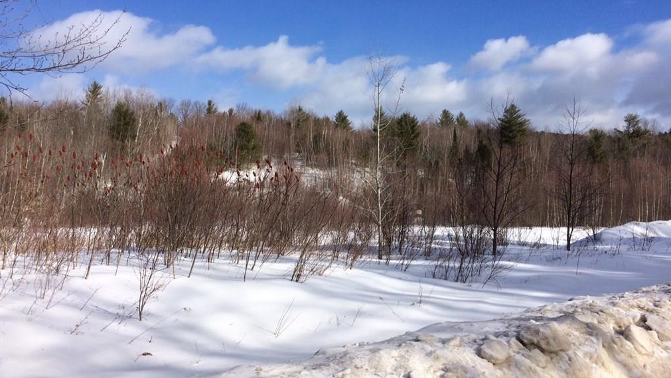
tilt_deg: +3.2
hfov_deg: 61.0
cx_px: 337
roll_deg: +0.9
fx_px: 569
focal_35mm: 32
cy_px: 173
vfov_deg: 36.7
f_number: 2.2
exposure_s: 1/4115
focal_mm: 4.15
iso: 32
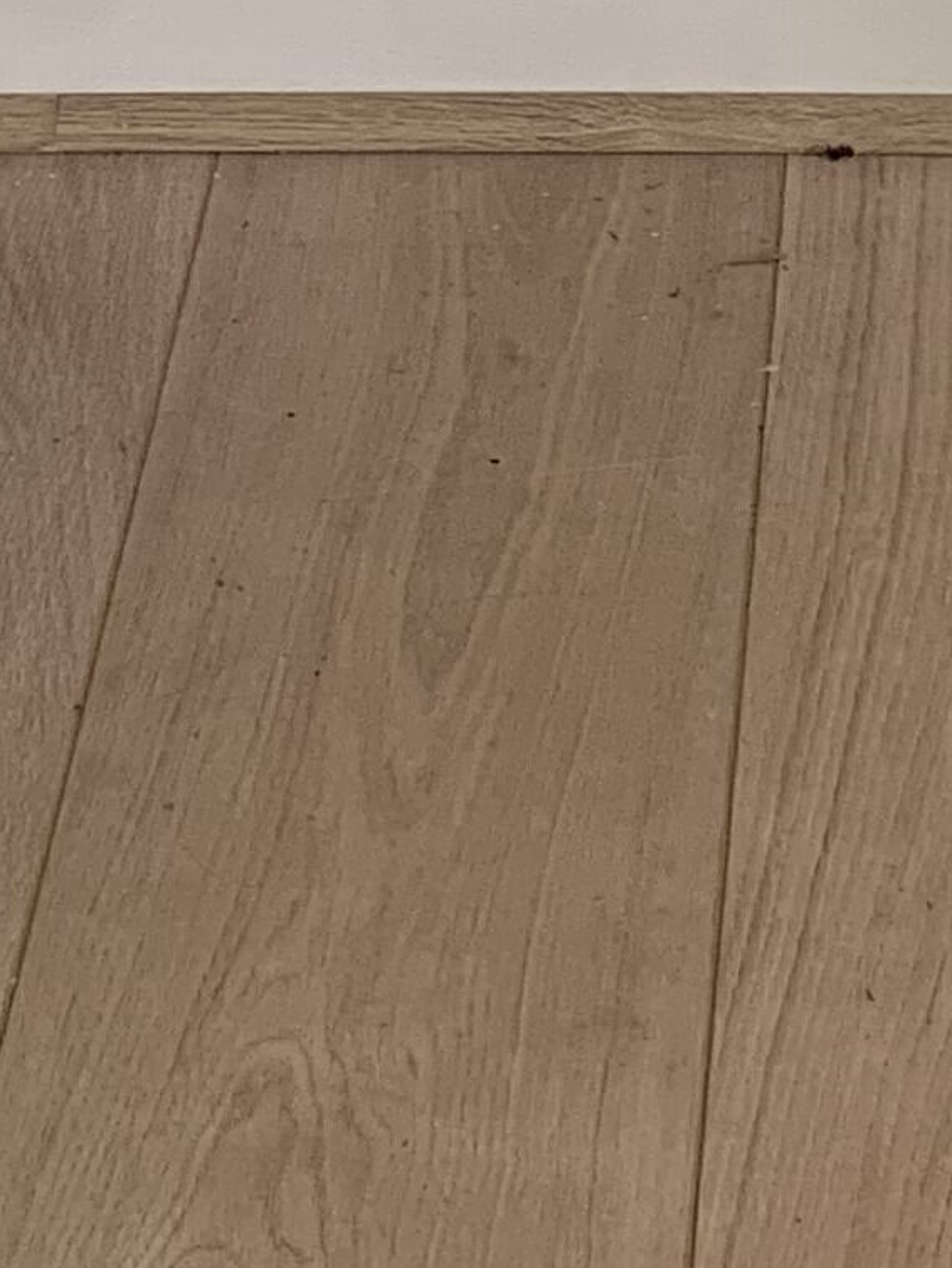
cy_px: -1382
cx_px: 214
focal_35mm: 139
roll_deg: +6.6
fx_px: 5094
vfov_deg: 12.3
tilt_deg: -20.2
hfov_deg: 10.6
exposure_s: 1/121
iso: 50
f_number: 1.8
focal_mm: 4.25
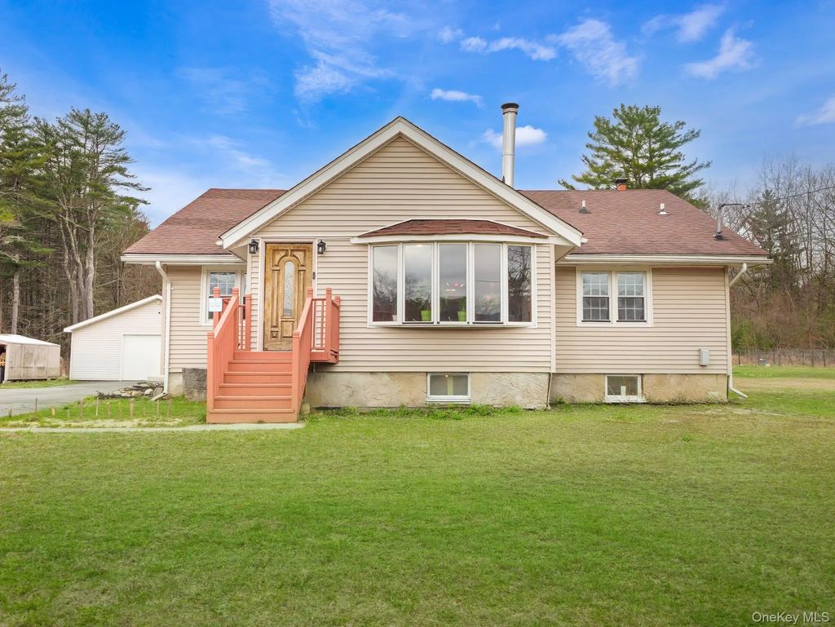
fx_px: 676
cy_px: 314
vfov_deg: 49.8
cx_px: 418
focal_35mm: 28
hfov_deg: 63.4
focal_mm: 14
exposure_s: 1/320
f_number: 3.2
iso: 200
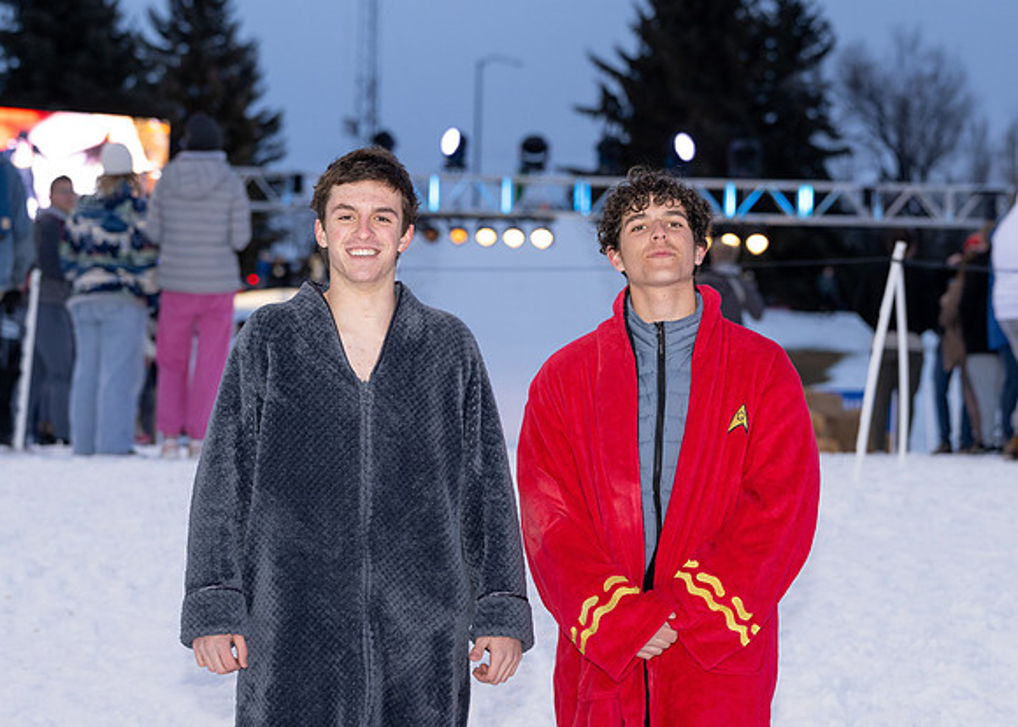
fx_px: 3218
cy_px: 399
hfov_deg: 18.0
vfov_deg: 12.9
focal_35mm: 111
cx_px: 518
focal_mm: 92
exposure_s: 1/200
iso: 640
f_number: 4.5
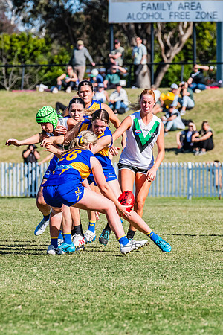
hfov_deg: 2.6
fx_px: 4974
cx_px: 126
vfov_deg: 3.9
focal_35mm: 535
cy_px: 180
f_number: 10
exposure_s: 1/1250
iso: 640
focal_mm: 330
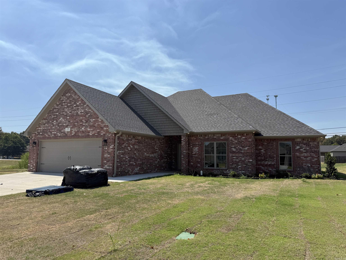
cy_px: 130
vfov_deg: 56.8
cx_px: 173
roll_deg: -1.2
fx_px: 240
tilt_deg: +6.3
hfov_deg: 71.6
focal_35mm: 24
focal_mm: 6.76
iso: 80
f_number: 1.78
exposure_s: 1/4673
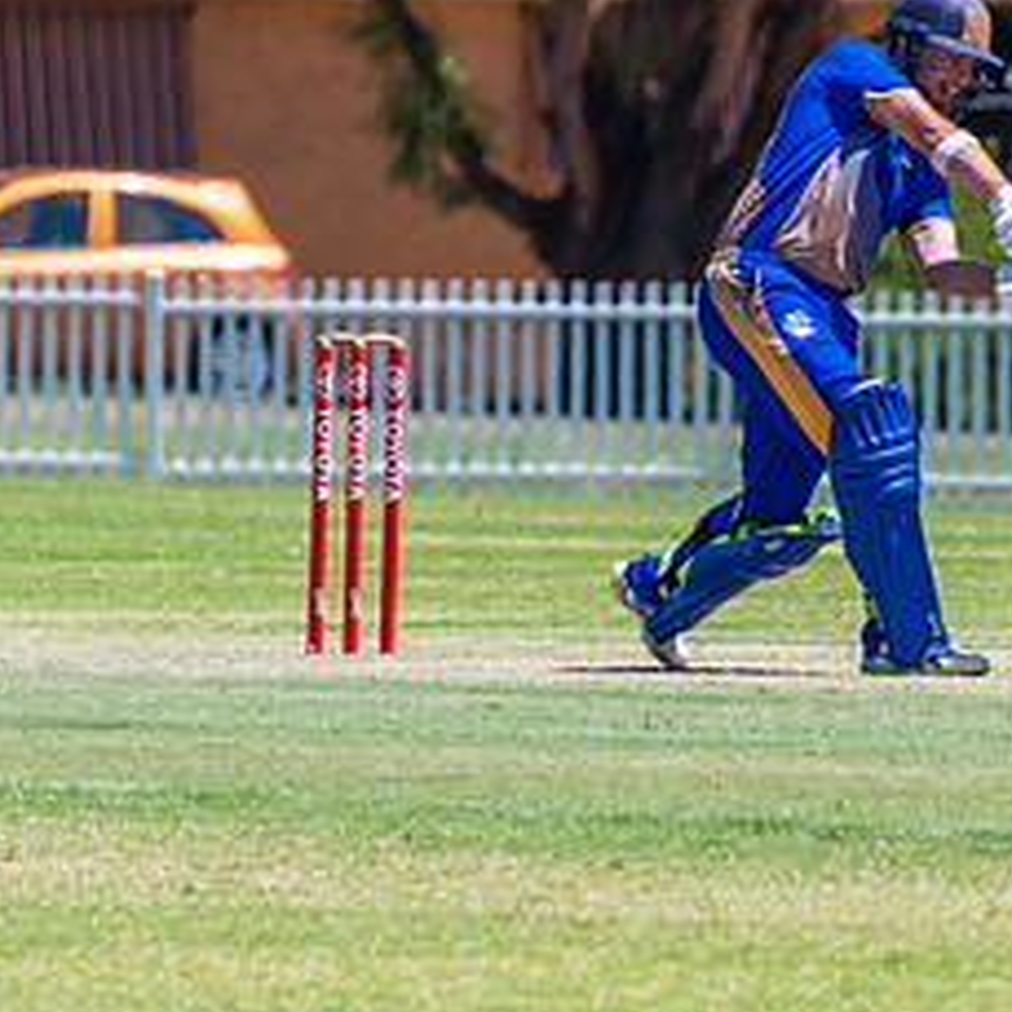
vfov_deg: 1.4
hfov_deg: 1.4
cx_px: 809
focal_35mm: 1289
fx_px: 42635
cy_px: 345
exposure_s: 1/1600
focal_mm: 400
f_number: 6.3
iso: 400
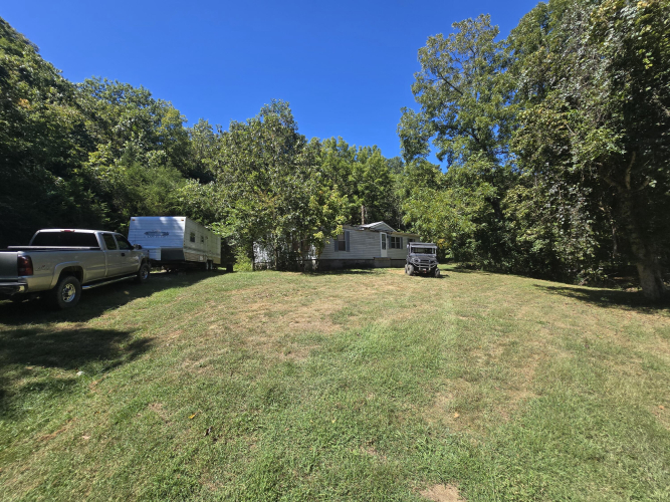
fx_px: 252
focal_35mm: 13
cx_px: 335
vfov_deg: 89.9
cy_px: 251
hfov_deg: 106.2
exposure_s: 1/1215
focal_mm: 2.2
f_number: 2.2
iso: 50
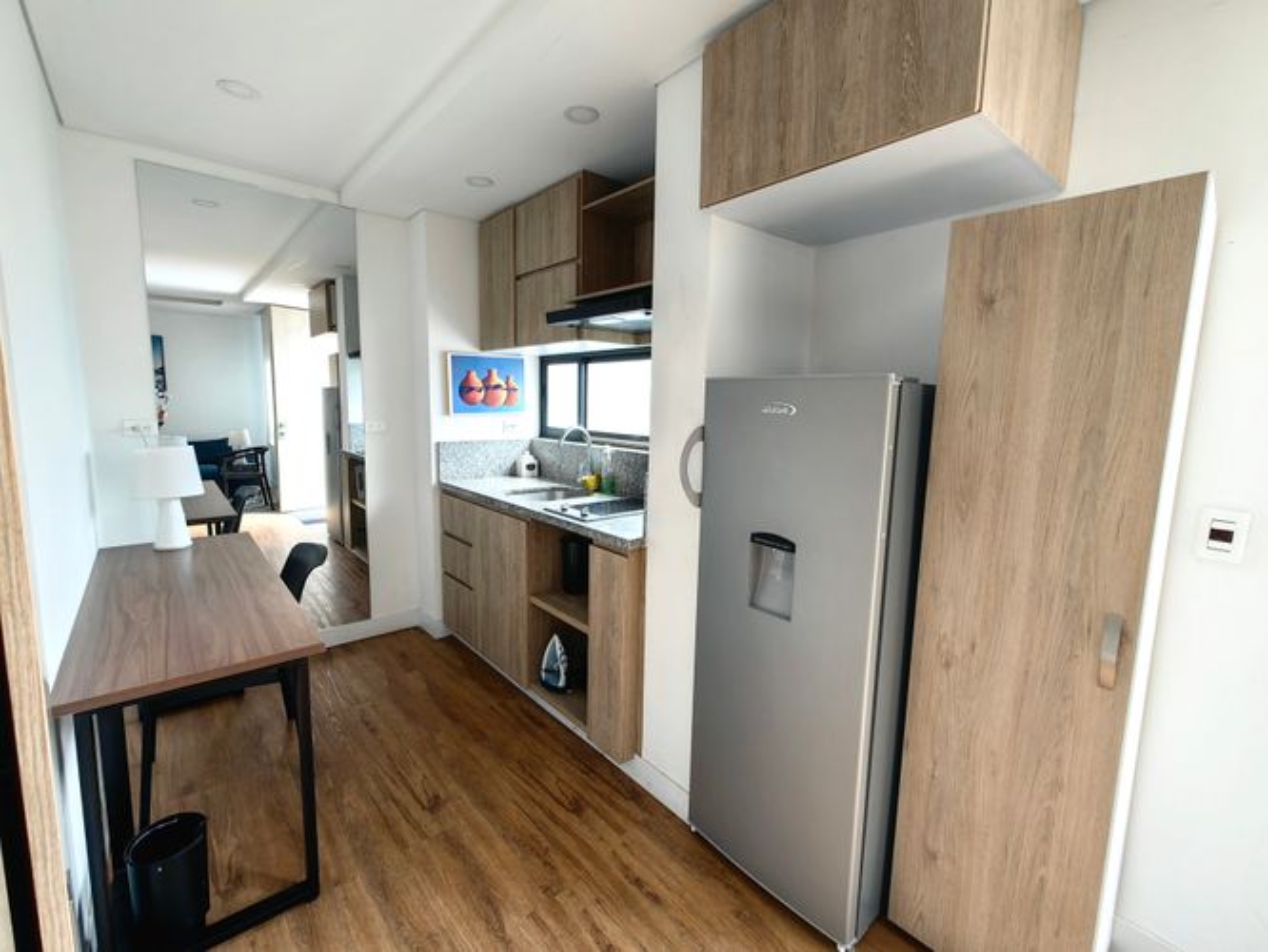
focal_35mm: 13
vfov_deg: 90.0
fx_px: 476
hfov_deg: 106.2
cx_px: 634
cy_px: 476
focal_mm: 1.95
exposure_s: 1/85.5
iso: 80
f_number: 2.2
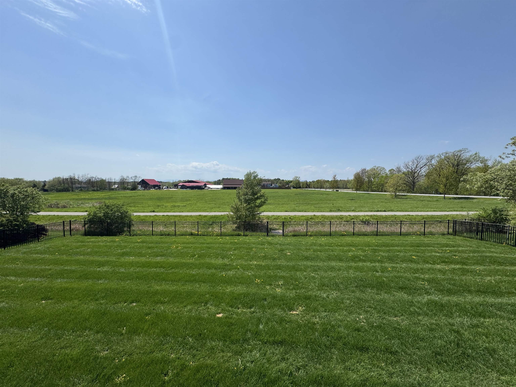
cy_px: 194
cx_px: 258
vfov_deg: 85.7
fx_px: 209
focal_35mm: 14
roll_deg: -0.4
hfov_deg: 102.1
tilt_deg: -3.1
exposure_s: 1/2874
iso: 50
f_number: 2.2
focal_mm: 2.22
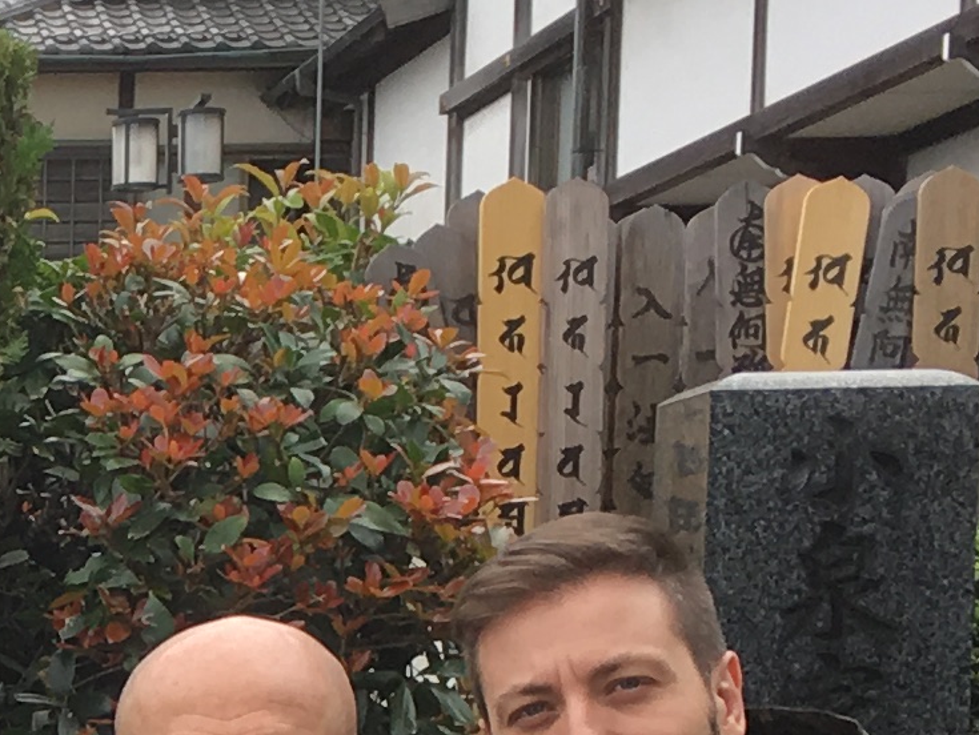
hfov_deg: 11.5
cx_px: -828
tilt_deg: -5.8
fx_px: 4499
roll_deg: -0.6
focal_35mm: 159
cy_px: 1172
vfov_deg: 9.1
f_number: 2.2
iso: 25
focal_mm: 4.15
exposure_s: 1/257
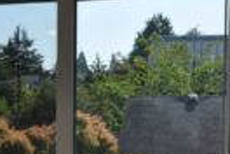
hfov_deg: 17.8
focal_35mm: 109
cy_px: 161
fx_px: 696
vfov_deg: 12.4
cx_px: -49
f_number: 8
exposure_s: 1/250
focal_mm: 24
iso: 200
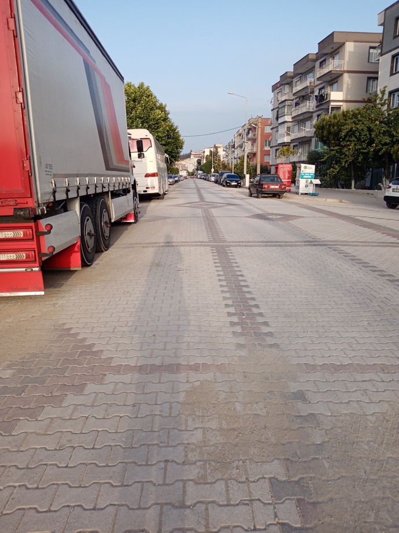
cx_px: 200
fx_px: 400
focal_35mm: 26
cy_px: 266
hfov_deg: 53.1
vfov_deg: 67.3
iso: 117
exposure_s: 1/351
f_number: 1.8
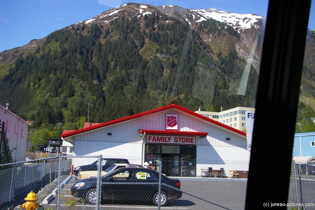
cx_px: 158
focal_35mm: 34
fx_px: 302
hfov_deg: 55.1
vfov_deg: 38.3
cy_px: 105
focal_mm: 23
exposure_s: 1/180
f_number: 6.7
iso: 200
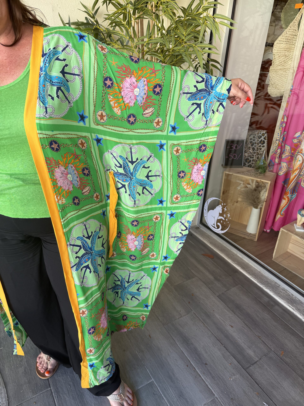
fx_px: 281
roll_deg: -2.9
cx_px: 152
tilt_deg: -28.0
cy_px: 203
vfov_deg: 71.6
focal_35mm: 24
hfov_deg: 56.8
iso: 64
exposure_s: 1/215
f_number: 1.78
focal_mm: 6.76
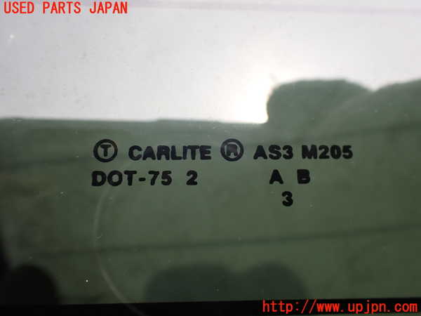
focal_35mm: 30
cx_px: 210
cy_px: 158
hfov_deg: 60.0
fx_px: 365
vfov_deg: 46.8
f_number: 3.2
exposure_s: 1/160
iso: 100
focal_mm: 5.4
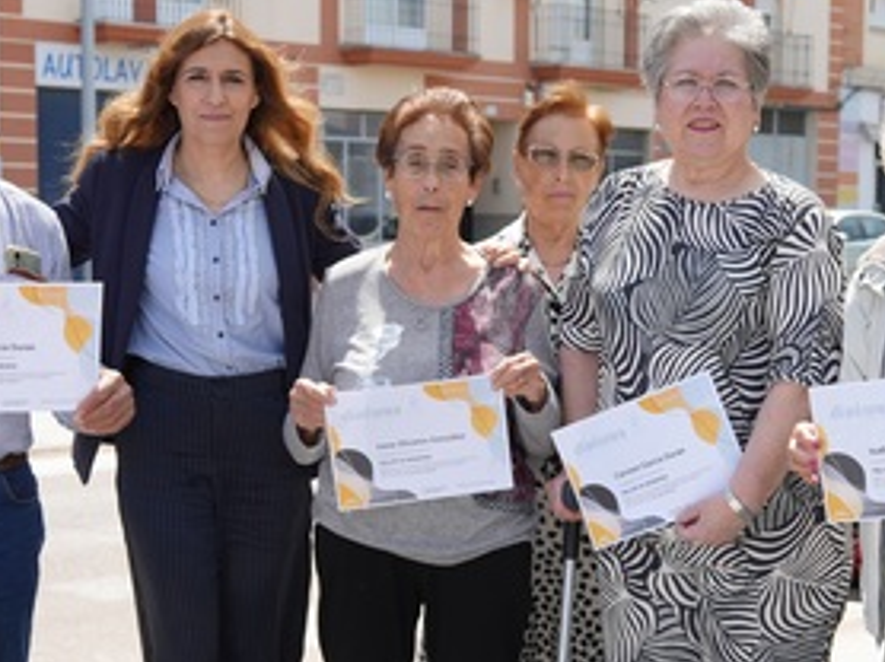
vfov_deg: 17.6
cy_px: 511
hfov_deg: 23.5
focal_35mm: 83
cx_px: 538
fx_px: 2120
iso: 100
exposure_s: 1/500
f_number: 4.5
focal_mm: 30
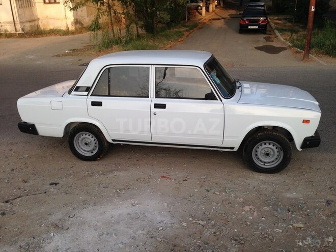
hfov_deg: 55.4
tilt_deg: -23.1
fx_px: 320
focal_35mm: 33
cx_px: 168
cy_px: 126
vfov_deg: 42.9
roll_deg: +1.1
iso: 50
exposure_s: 1/623
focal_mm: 4.12
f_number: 2.4
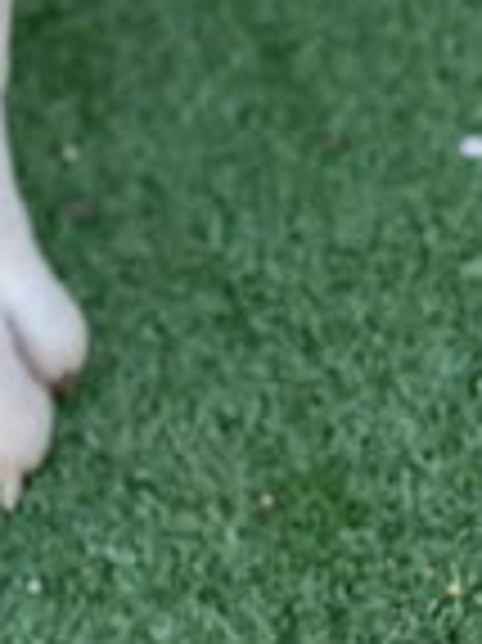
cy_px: -781
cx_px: -577
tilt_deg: -43.9
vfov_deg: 7.7
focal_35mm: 243
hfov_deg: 5.9
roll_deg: -1.3
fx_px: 4518
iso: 20
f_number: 2
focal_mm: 6
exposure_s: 1/134
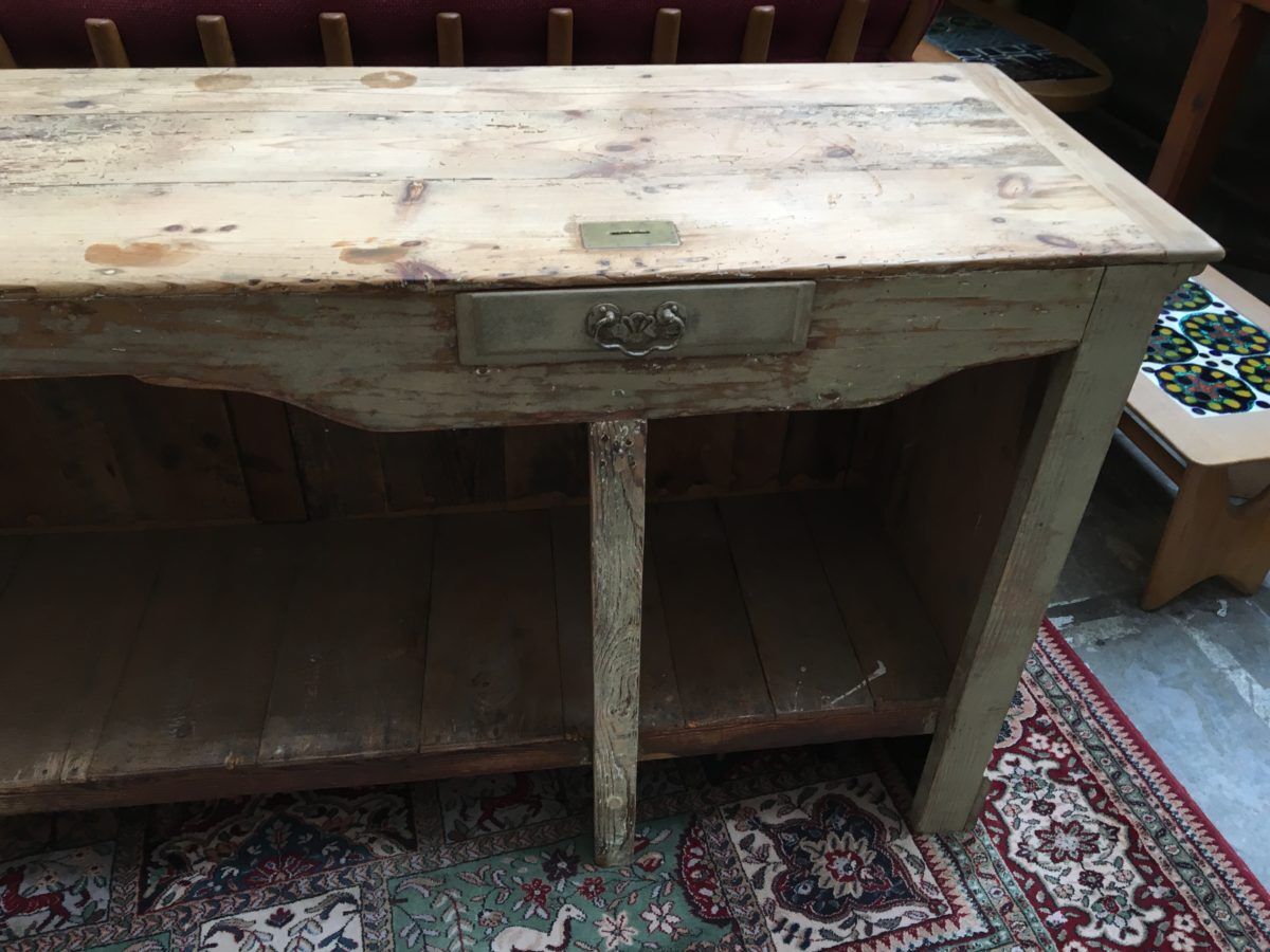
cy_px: 476
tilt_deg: -38.2
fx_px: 1064
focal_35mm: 29
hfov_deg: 61.7
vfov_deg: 48.2
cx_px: 635
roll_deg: -1.0
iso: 64
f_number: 2.2
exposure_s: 1/33
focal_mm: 4.15
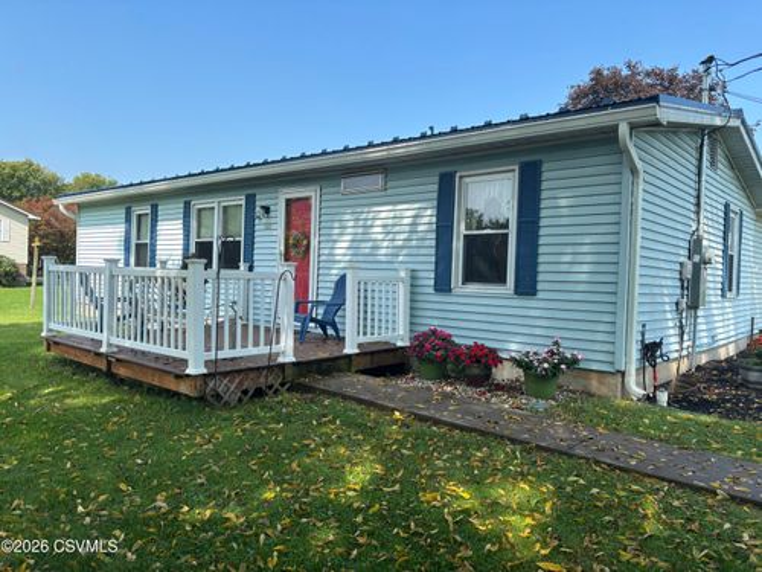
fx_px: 572
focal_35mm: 26
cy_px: 286
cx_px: 381
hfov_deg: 67.3
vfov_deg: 53.1
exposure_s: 1/1477
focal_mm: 5.96
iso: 50
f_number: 1.6
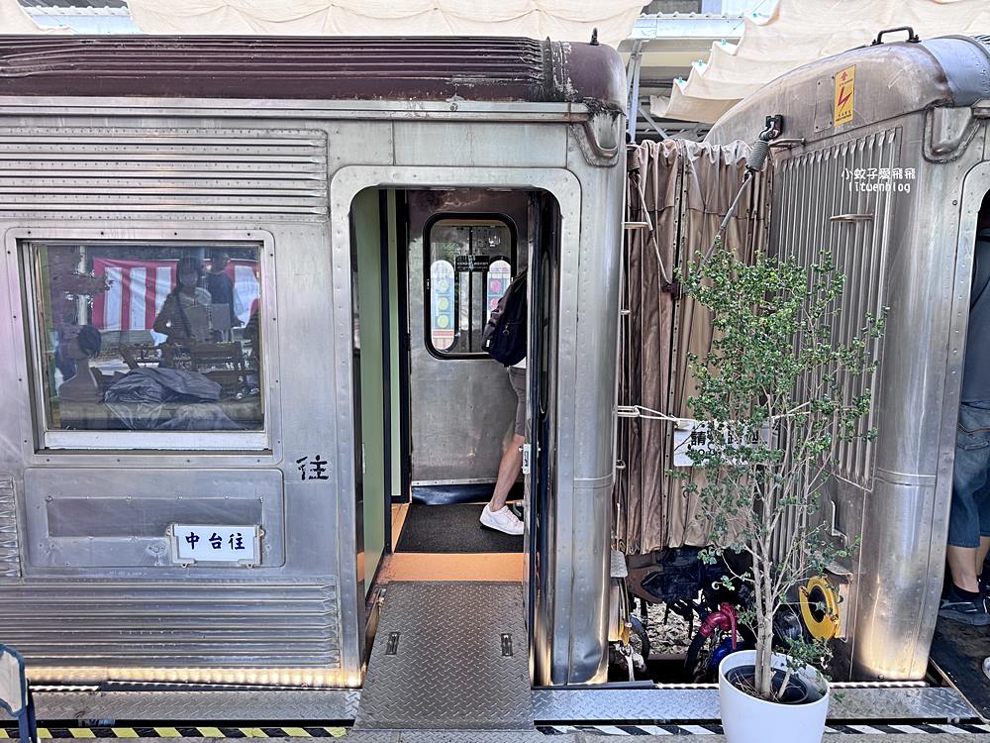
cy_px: 372
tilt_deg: -8.4
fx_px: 686
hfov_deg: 71.6
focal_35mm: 24
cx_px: 495
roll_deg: +0.2
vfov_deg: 56.8
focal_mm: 6.76
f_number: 1.78
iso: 125
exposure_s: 1/120
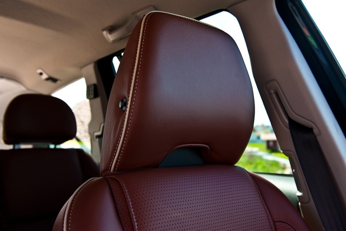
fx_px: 365
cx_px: 173
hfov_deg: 50.7
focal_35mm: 38
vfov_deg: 35.1
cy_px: 116
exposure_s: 1/80
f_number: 6.3
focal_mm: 38
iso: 400
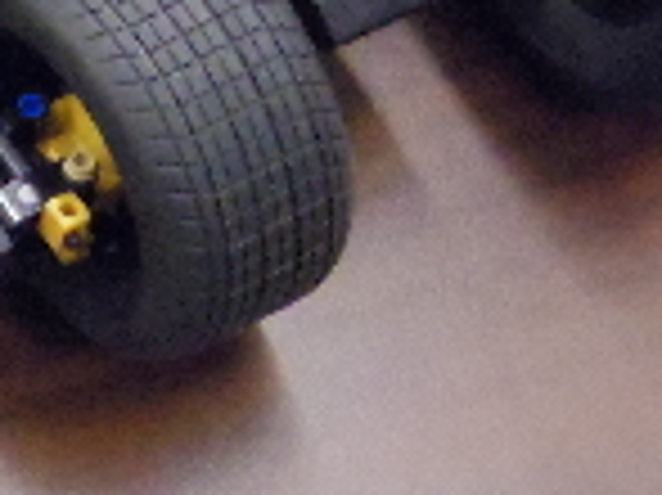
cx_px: -248
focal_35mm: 151
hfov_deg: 12.6
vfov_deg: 9.5
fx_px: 2885
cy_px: -292
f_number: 6.3
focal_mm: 6.8
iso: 3200
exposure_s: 1/50
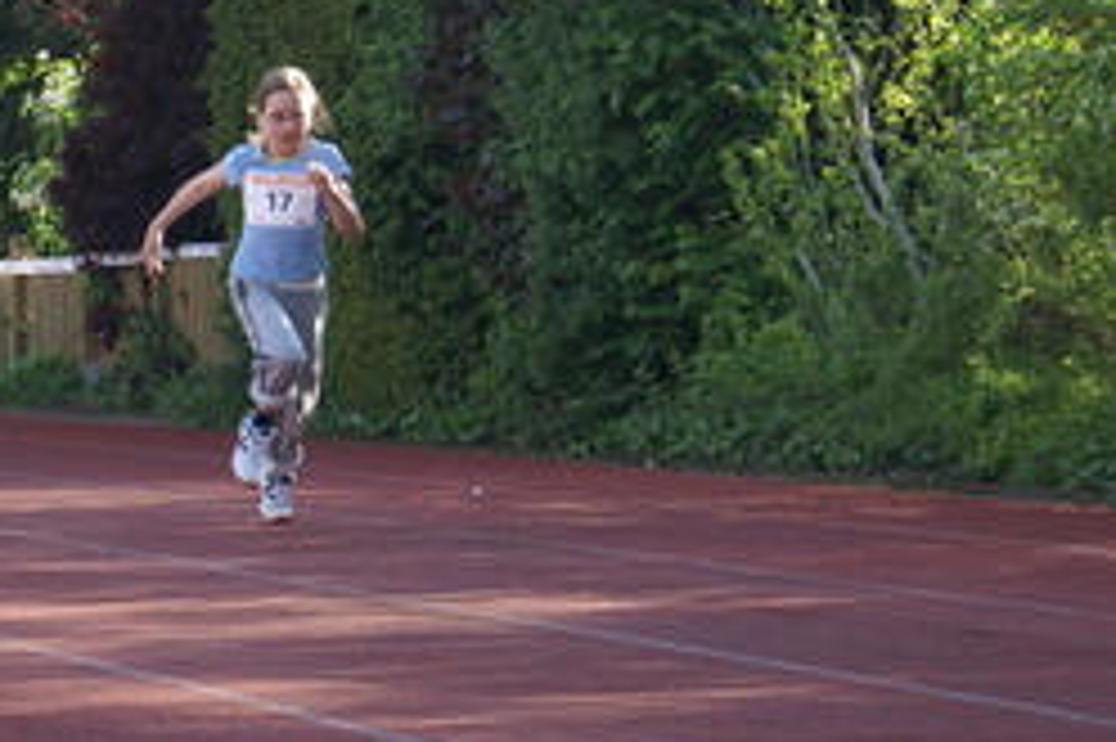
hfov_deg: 10.4
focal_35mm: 196
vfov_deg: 7.0
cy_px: 279
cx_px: -90
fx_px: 6072
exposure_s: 1/250
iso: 320
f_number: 5.6
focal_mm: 60
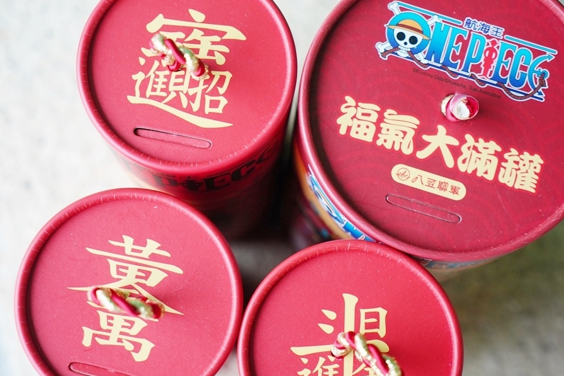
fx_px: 1049
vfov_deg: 20.3
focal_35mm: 67
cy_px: 197
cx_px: 293
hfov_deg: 30.1
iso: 1600
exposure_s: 1/50
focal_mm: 60
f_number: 4
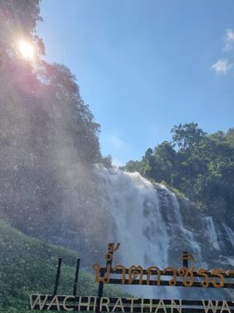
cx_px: 174
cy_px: 237
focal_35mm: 24
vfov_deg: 66.8
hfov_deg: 54.3
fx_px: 216
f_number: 2.2
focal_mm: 2.2
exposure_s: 1/1712
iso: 50
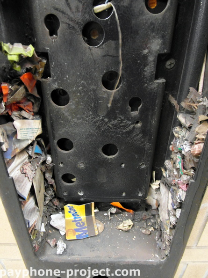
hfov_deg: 58.8
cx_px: 104
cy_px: 139
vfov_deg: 73.9
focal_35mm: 23
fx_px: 184
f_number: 2.8
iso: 800
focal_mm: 4.1
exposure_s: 1/10
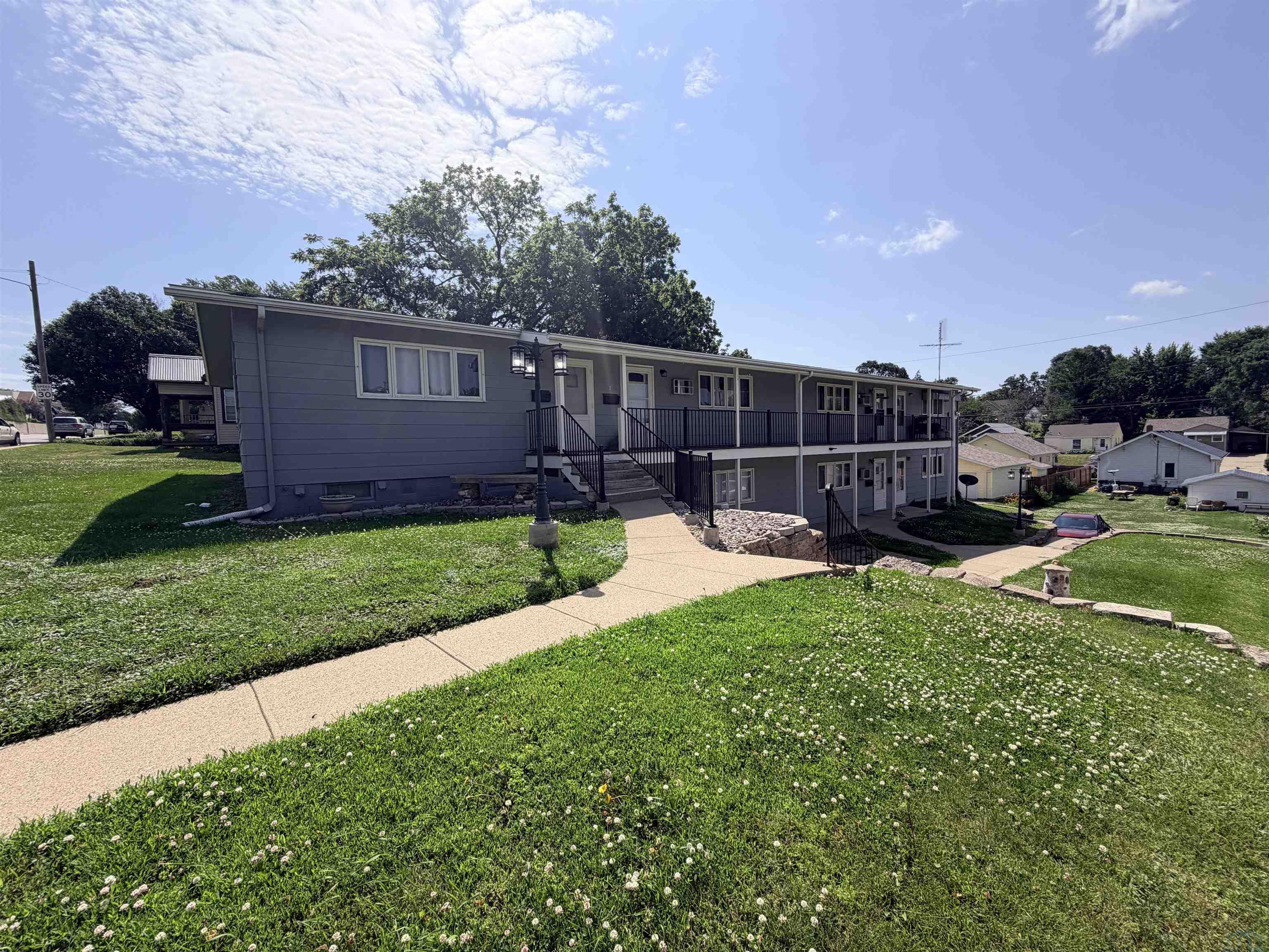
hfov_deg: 102.1
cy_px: 476
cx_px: 634
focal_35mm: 14
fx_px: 513
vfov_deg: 85.7
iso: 25
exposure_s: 1/1312
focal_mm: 2.22
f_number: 2.2
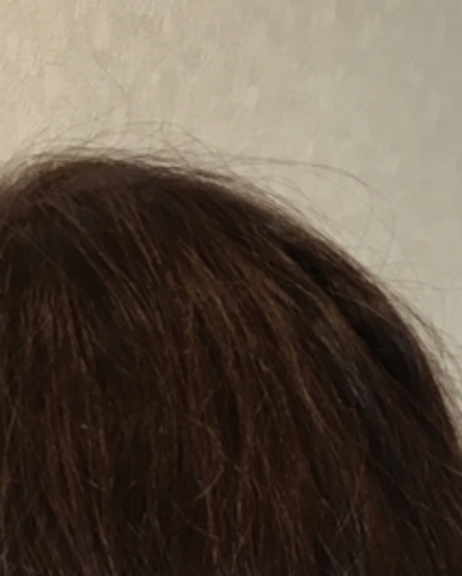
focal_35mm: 109
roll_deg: -4.1
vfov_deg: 16.1
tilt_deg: -25.2
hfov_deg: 14.1
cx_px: 121
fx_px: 1862
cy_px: 870
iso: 50
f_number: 2.2
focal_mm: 4.15
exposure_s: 1/30
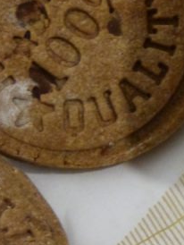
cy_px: 32
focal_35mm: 153
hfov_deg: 9.2
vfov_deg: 12.8
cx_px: 338
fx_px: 1083
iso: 400
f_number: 3.1
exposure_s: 1/10
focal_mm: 7.1
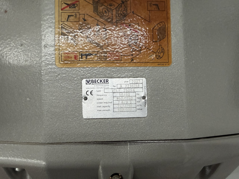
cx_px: 120
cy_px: 90
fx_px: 166
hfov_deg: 71.6
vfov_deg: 56.8
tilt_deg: -88.5
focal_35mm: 24
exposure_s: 1/120
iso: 320
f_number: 2.2
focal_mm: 2.22
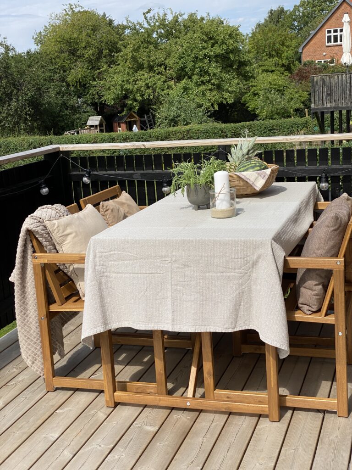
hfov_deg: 28.0
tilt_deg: -10.5
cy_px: 235
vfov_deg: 36.8
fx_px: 705
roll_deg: +3.9
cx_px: 176
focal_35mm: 52
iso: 20
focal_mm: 6
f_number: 2
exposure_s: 1/1653
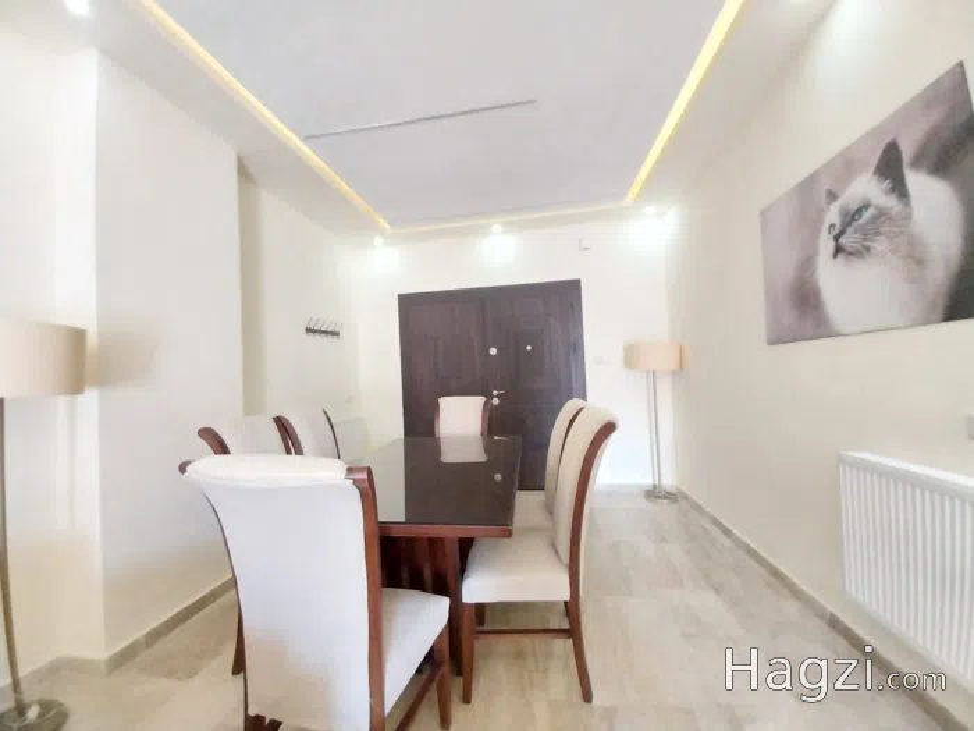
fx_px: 366
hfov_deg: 106.2
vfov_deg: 89.9
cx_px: 487
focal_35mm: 13
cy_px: 366
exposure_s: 1/25
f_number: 2.2
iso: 320
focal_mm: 1.3
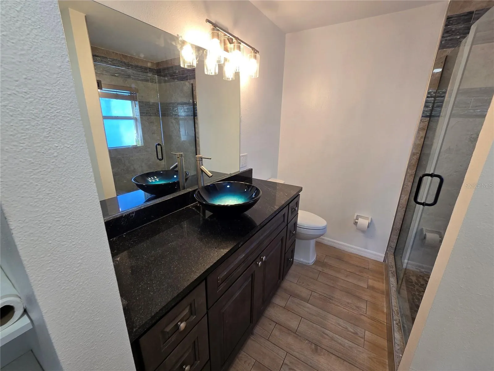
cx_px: 247
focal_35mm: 13
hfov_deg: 106.2
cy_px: 186
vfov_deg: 89.9
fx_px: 186
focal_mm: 2.2
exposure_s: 1/60
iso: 50
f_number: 2.2
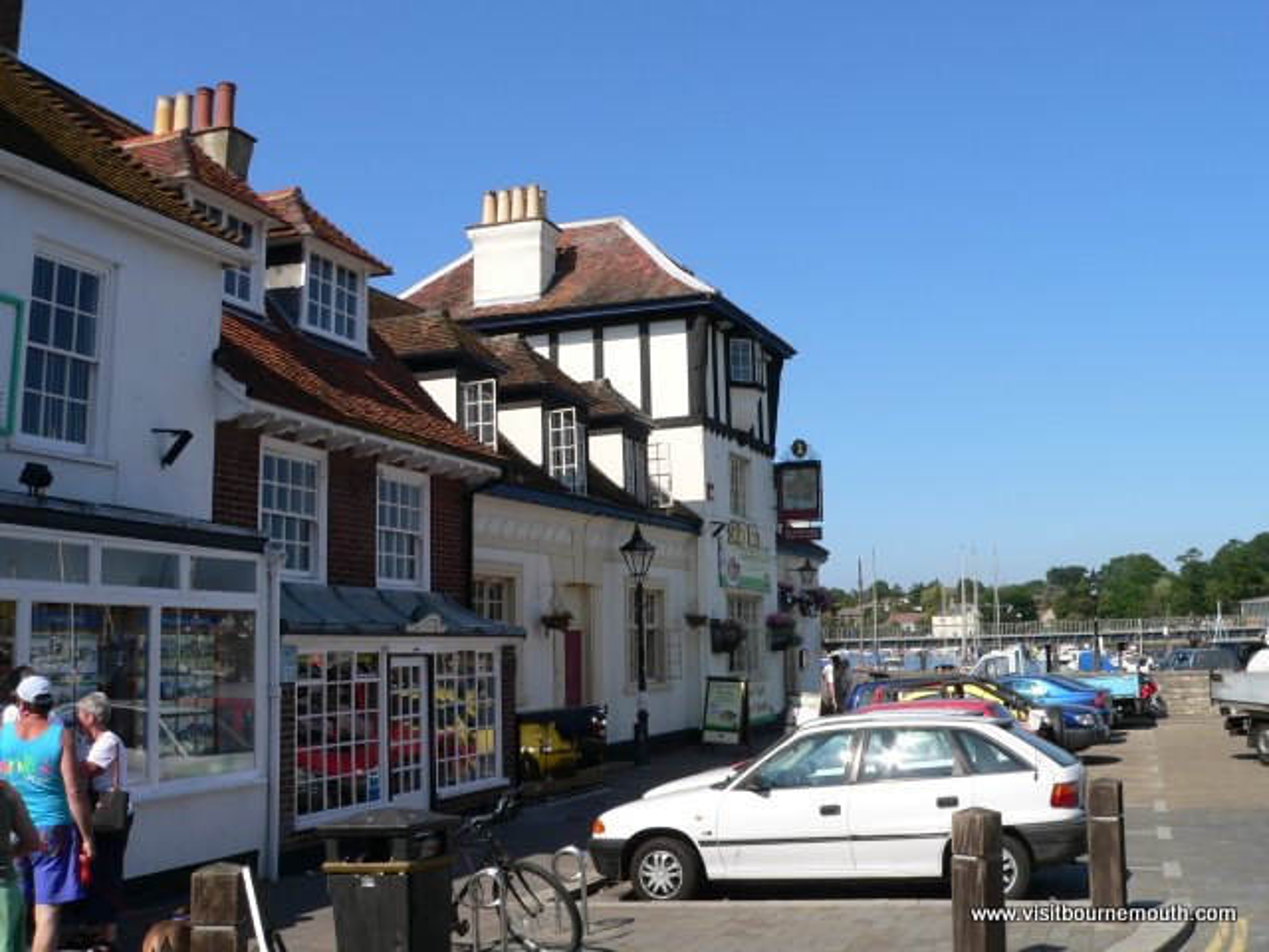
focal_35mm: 36
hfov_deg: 51.4
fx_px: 1320
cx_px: 634
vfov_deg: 39.7
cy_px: 476
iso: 80
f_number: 5.2
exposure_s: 1/500
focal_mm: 6
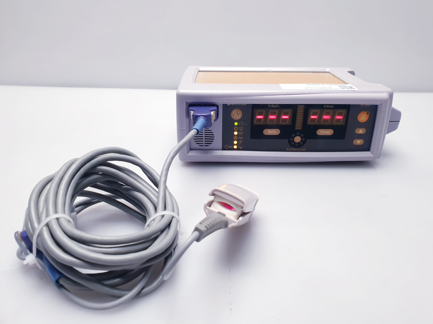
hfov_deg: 67.3
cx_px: 216
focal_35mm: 26
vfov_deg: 53.1
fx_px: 325
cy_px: 162
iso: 80
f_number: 2.4
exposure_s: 1/50
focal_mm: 4.3
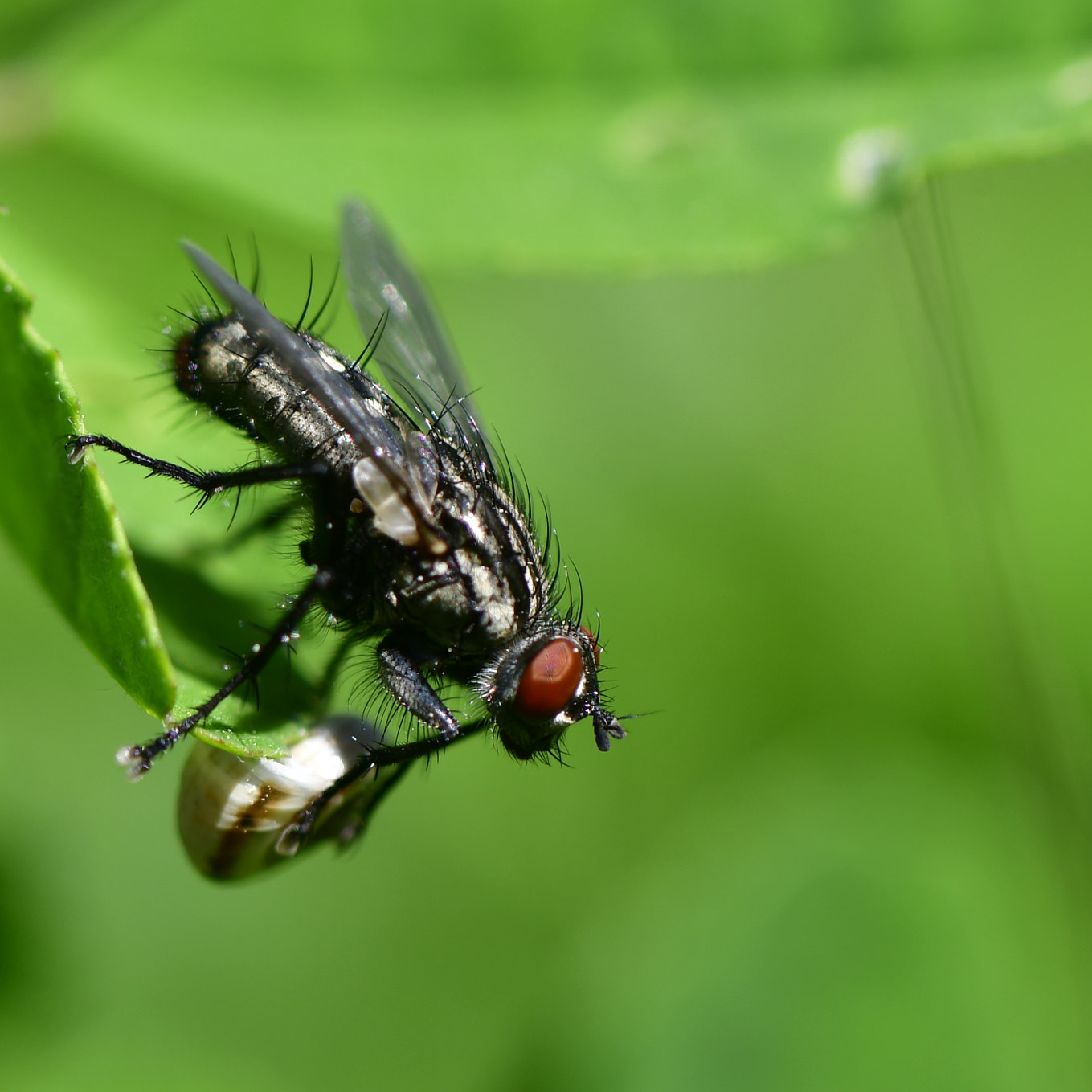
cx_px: 456
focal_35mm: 269
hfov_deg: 6.5
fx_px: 9601
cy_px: 547
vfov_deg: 6.5
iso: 125
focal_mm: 105
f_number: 6.3
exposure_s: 1/250
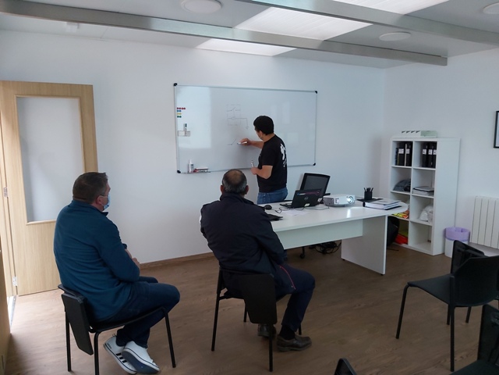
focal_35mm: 26
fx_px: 375
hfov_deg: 67.3
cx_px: 250
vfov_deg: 53.1
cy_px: 188
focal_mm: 3.92
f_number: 1.7
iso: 200
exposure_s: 1/33
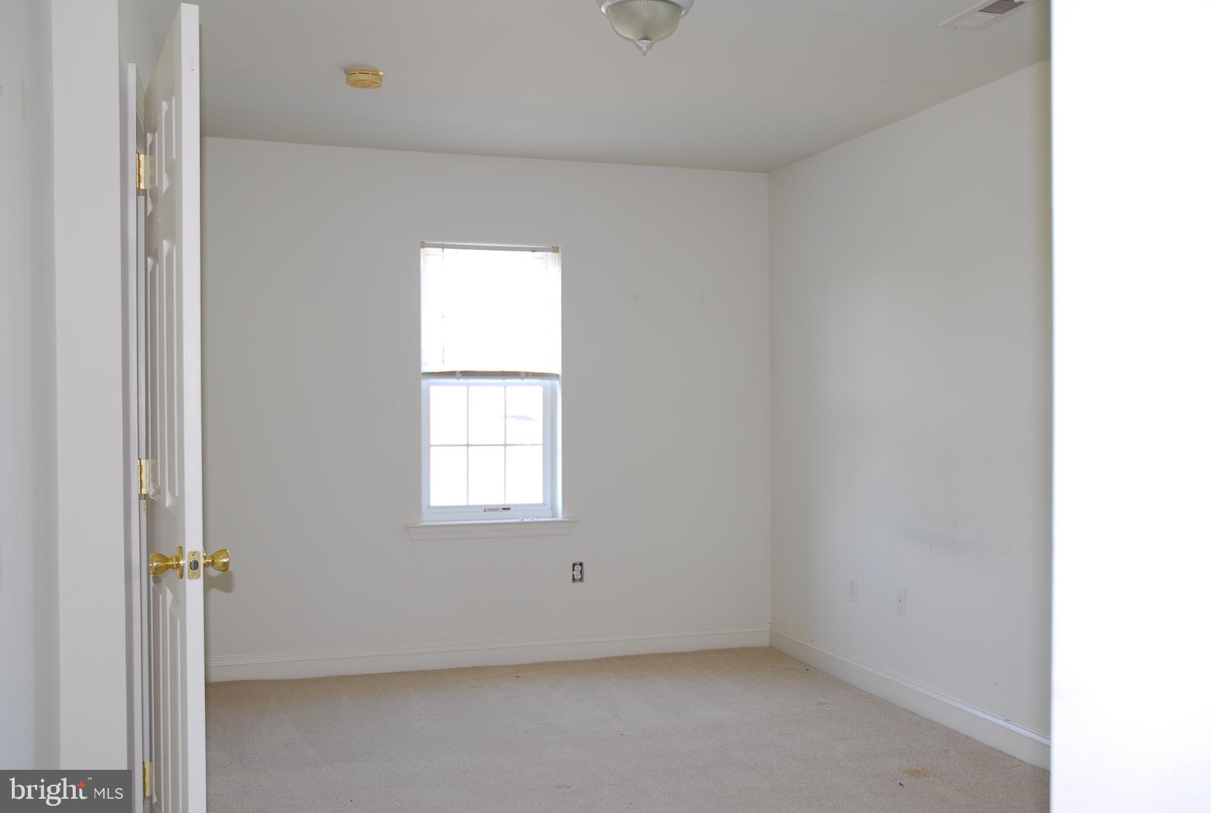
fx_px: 1213
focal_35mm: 36
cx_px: 606
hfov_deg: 53.0
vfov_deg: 37.0
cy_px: 406
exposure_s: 1/13
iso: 100
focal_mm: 24
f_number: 3.8
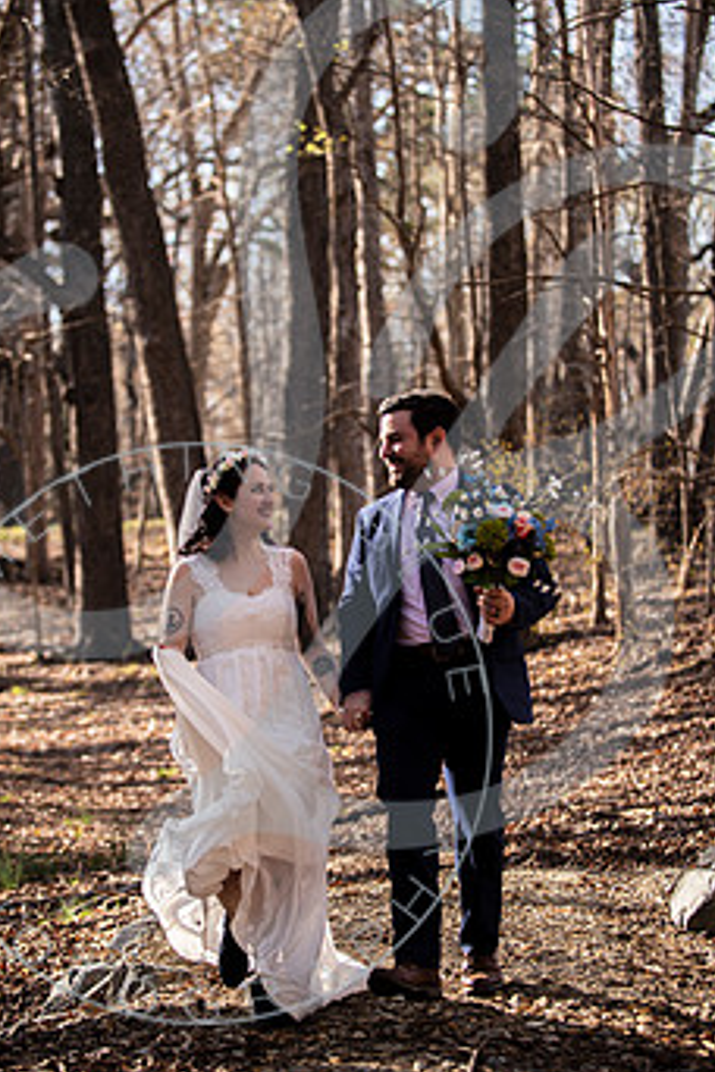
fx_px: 3366
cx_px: 342
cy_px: 495
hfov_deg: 12.1
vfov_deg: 18.1
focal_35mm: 113
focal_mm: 86
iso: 100
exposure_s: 1/800
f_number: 2.8
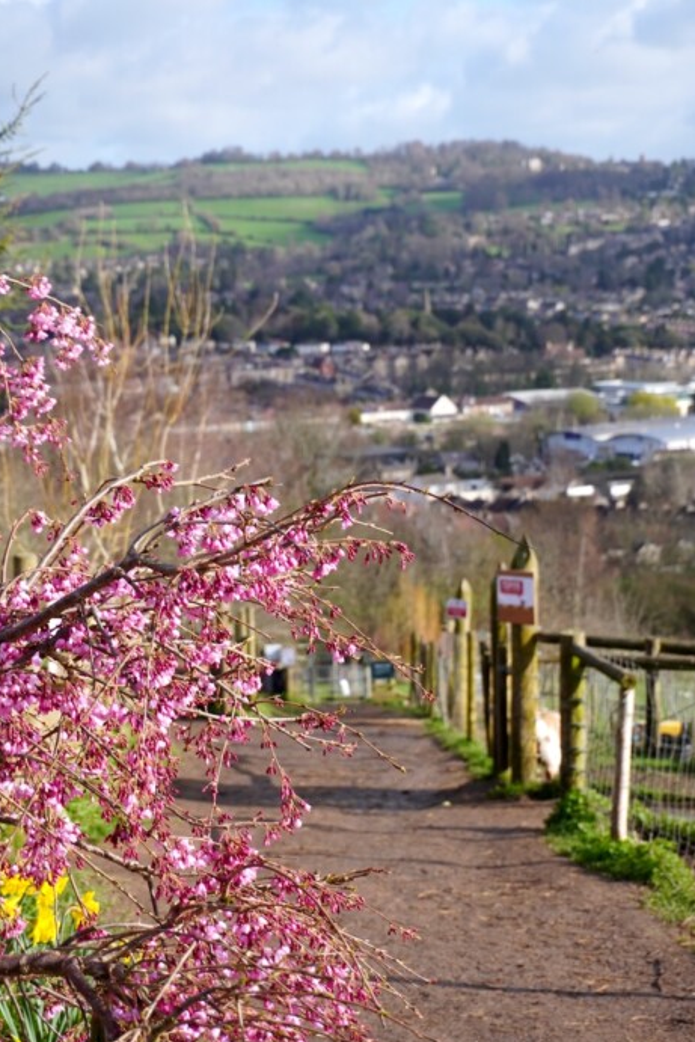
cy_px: 526
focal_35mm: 73
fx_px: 2113
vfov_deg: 27.7
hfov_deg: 18.7
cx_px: 348
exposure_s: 1/320
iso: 100
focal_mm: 48
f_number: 5.6
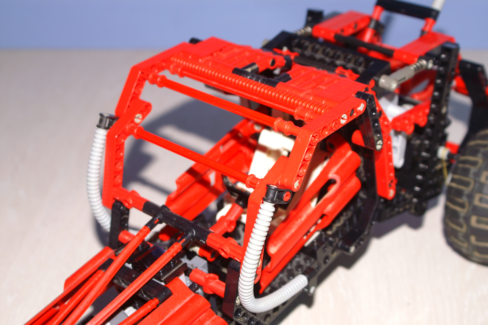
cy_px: 162
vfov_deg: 22.6
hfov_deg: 33.4
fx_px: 813
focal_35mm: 60
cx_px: 244
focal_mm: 40
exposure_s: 1/80
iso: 400
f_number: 5.6
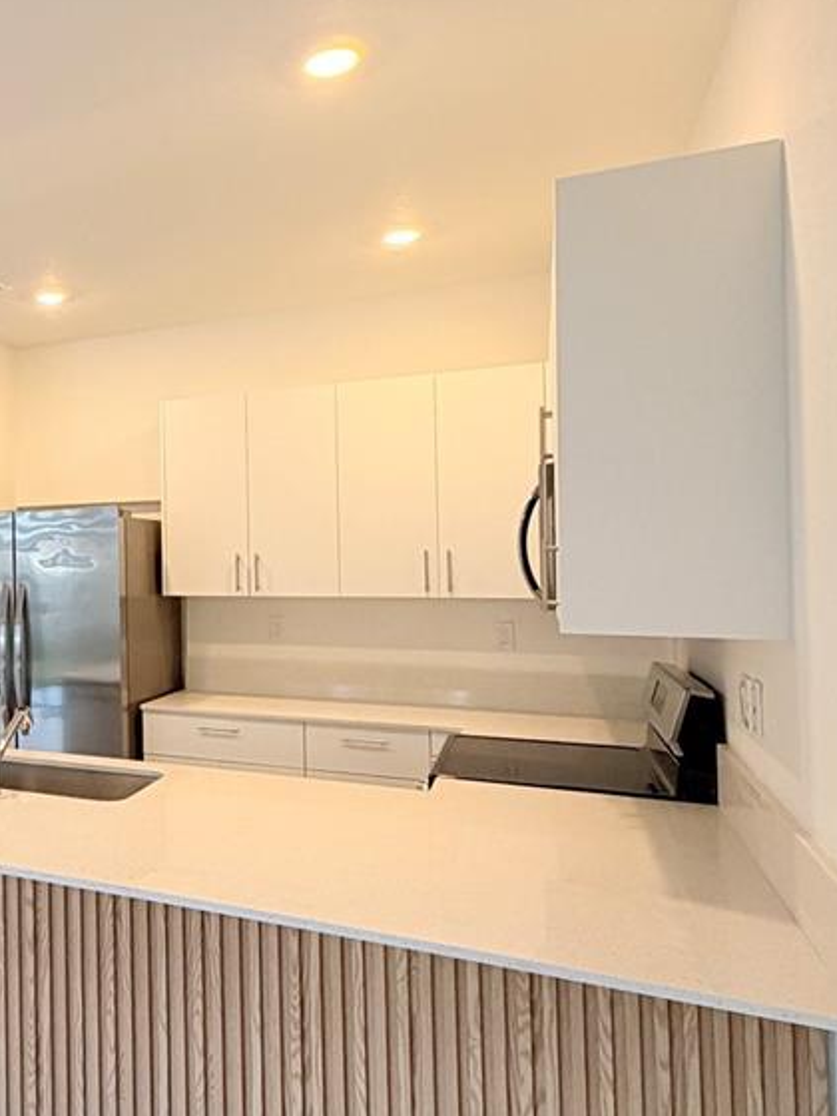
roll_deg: +1.0
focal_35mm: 30
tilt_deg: +1.6
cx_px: -30
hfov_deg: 40.1
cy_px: 544
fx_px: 967
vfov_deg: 60.0
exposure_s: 1/120
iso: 200
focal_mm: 2.22
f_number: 2.2
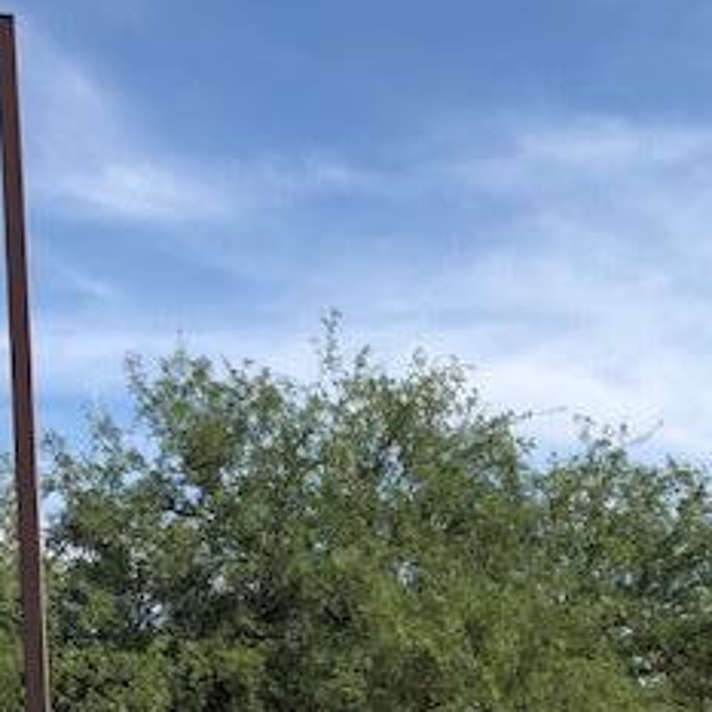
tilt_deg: -0.6
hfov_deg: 25.3
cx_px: 419
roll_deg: +1.9
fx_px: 1582
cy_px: 868
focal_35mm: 68
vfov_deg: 23.1
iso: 20
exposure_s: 1/2433
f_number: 1.8
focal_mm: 4
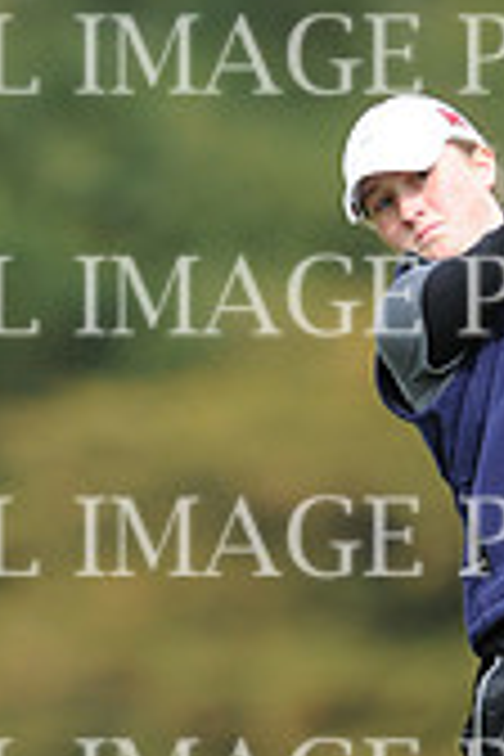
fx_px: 29062
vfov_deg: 1.5
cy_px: 414
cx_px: 428
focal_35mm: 1384
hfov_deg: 1.0
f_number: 4
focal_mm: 400
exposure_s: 1/2000
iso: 500
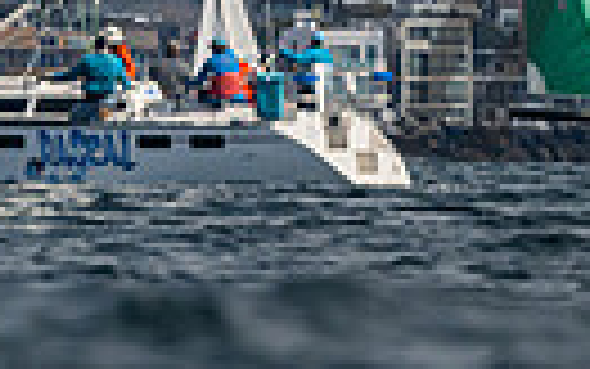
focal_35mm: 1963
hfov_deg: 1.1
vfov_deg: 0.7
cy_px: -636
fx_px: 31577
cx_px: -215
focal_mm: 330
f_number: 6.3
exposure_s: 1/6400
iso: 320
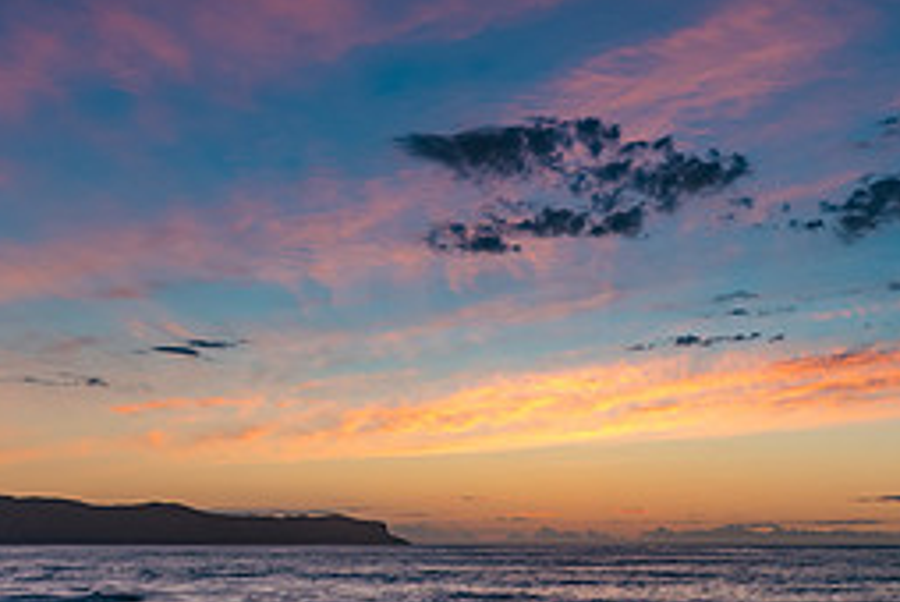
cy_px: 583
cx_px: 684
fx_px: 1402
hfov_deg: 34.8
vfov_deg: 23.4
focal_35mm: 56
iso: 50
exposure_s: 1/1.25
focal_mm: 16
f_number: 11
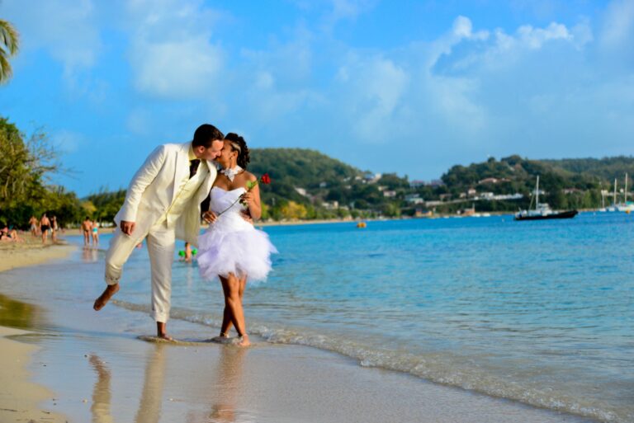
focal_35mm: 56
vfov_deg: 24.2
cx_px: 317
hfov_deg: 35.6
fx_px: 987
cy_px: 212
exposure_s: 1/1250
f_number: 3.8
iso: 160
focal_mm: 56
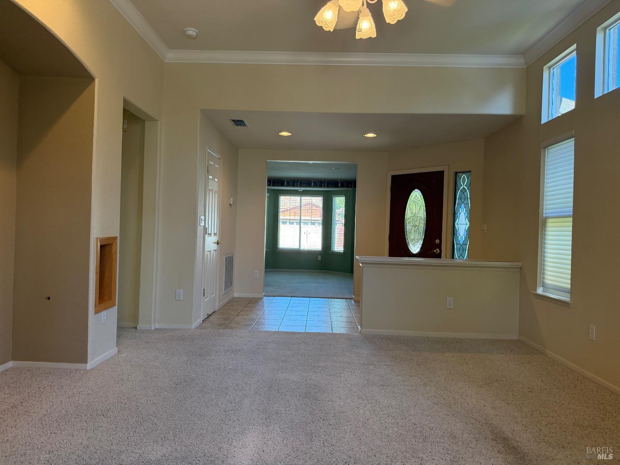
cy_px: 232
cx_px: 310
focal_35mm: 24
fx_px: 430
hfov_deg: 71.6
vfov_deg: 56.8
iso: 200
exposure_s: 1/191
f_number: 1.78
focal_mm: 6.76
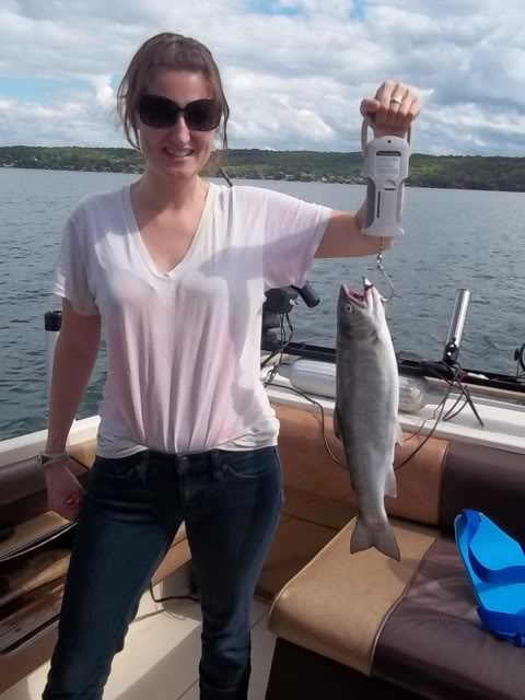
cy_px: 350
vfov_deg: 56.8
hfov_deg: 44.2
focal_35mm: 32
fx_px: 647
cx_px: 262
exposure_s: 1/500
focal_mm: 5.7
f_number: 5.5
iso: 80
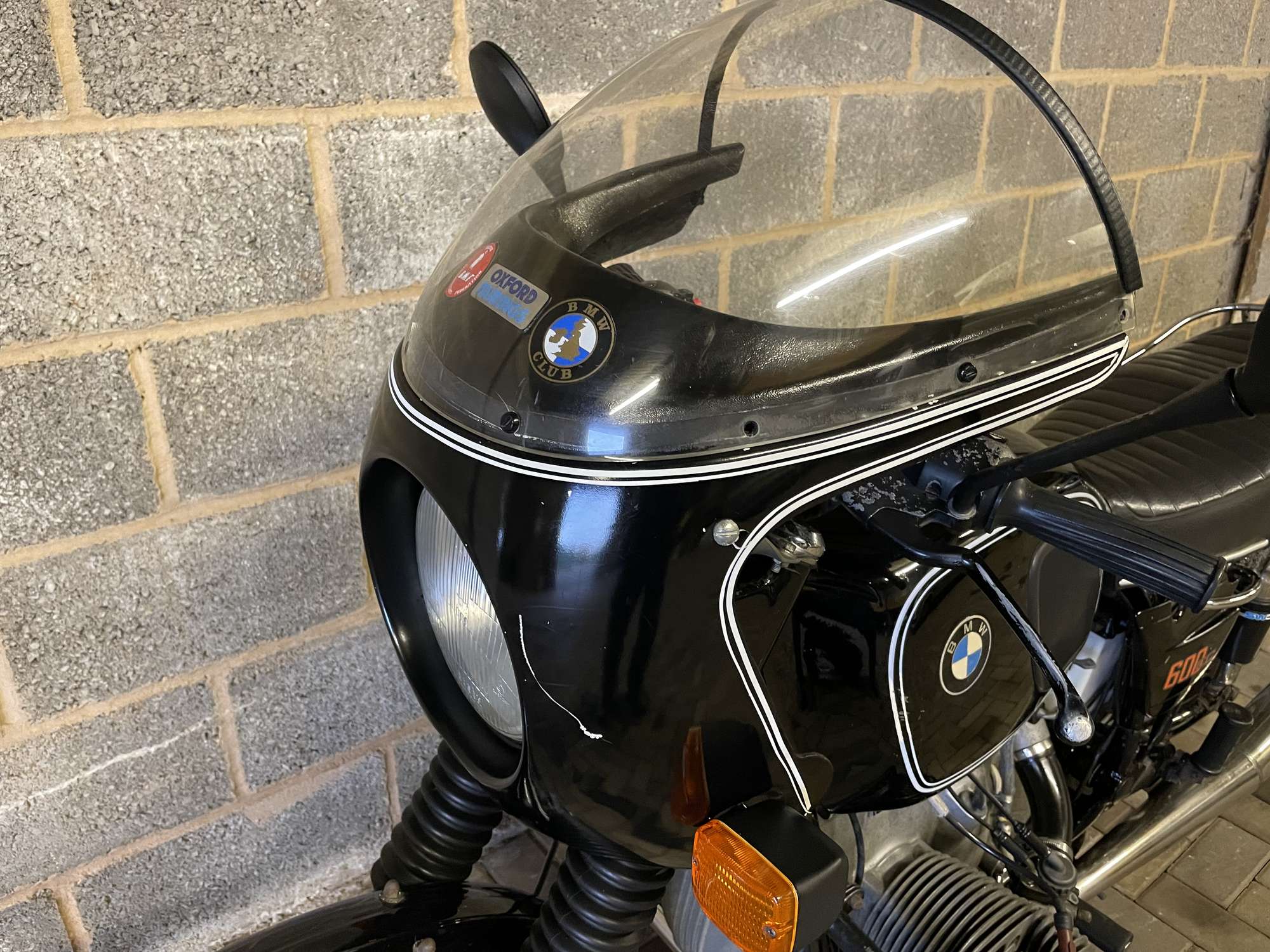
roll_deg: +0.6
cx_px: 635
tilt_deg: -23.7
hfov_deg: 67.3
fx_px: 954
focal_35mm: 26
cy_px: 476
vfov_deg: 53.1
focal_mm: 4.2
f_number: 1.6
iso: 400
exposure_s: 1/33
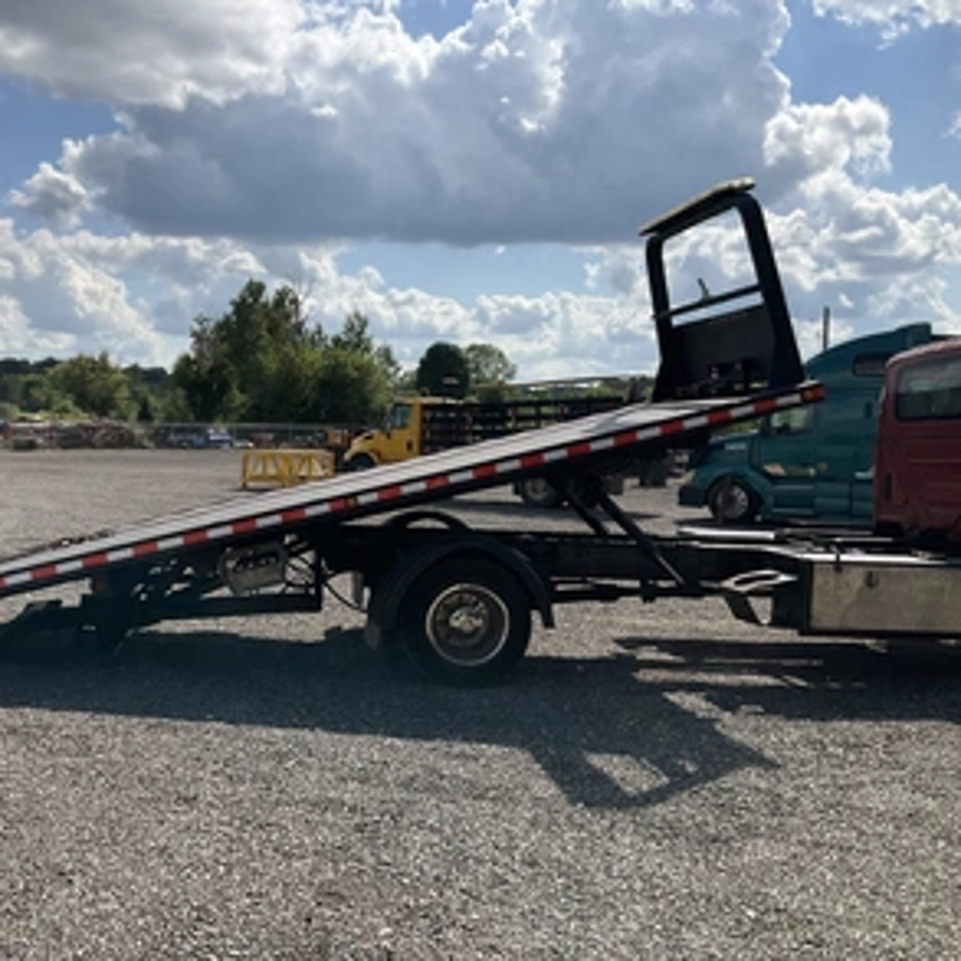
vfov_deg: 47.2
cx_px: 367
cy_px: 485
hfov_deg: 46.8
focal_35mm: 35
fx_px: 1099
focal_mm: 3
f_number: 1.8
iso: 25
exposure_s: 1/3125
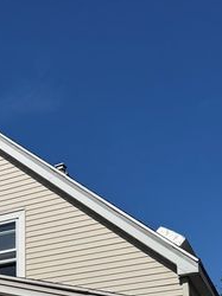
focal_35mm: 64
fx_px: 548
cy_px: 350
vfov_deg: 27.0
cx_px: -14
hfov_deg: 21.8
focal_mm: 6.76
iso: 80
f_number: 1.78
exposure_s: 1/11905
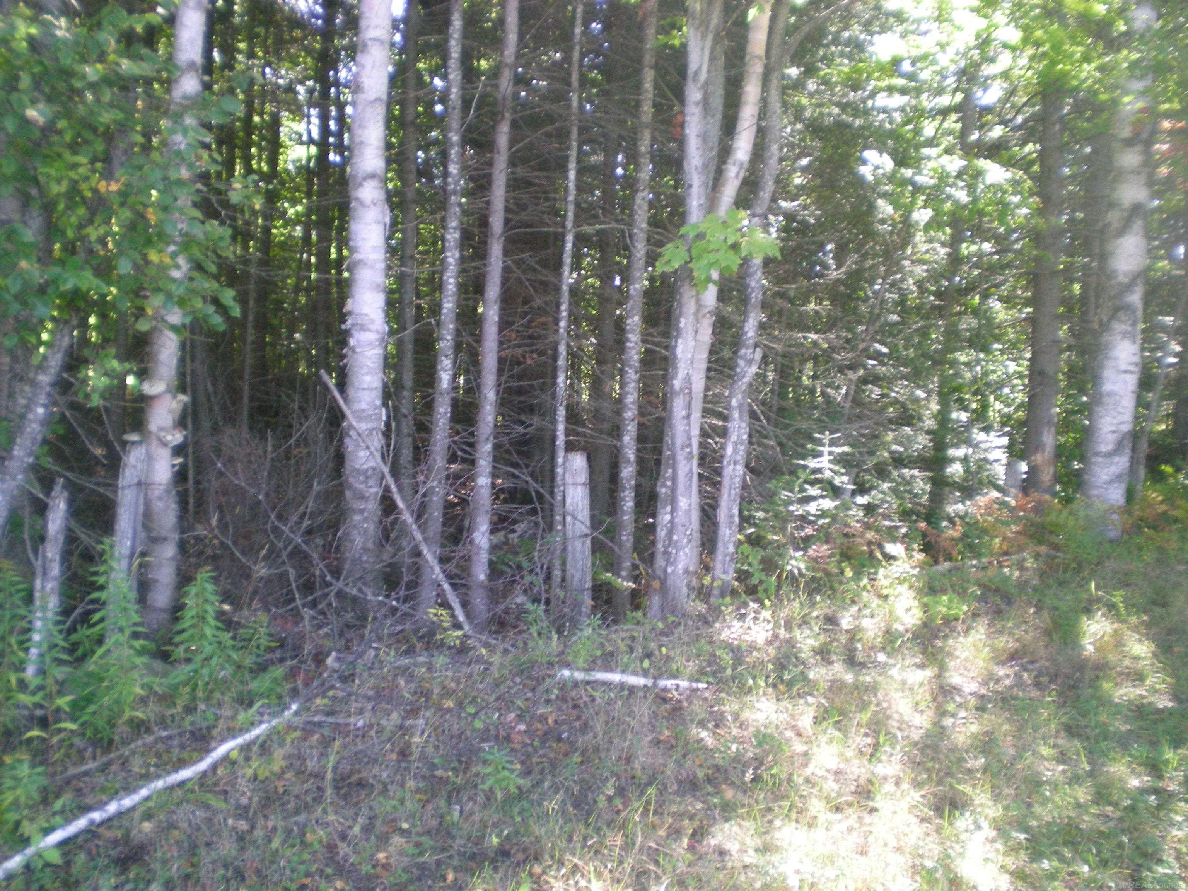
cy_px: 446
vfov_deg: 37.7
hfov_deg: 49.0
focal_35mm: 38
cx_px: 594
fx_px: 1304
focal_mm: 6.3
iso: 200
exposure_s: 1/59.1
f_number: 3.1
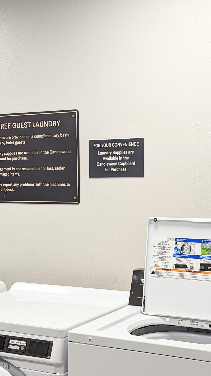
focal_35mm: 57
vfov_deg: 35.3
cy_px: 305
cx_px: 111
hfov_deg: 21.1
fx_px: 567
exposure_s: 1/149
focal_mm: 6.81
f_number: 1.85
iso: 135
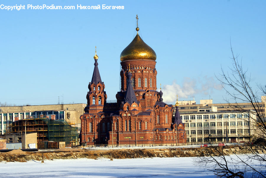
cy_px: 89
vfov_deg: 15.2
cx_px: 133
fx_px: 666
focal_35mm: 90
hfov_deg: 22.6
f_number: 13
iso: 100
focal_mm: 60
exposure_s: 1/160
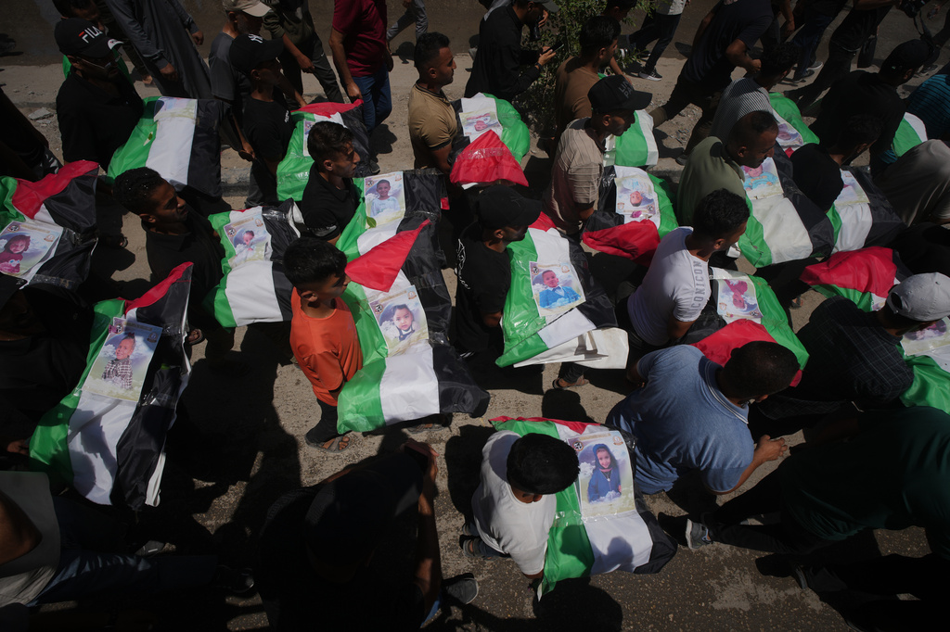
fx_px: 422
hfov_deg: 96.8
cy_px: 316
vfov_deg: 73.7
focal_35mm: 16
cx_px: 475
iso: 80
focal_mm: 16
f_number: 6.3
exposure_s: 1/1250
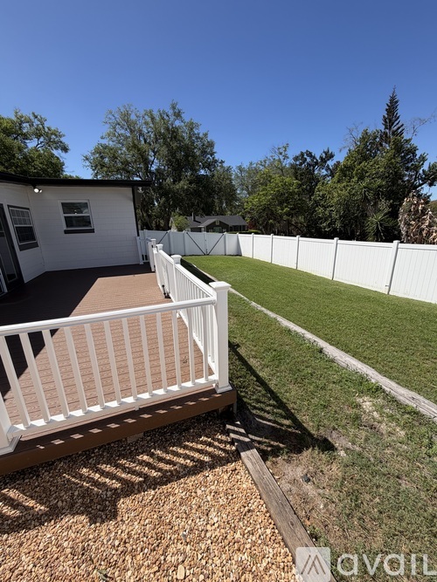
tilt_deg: -17.0
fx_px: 236
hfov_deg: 85.7
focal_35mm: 14
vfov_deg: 102.1
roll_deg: +2.5
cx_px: 218
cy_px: 291
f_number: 2.2
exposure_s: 1/876
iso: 20
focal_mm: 2.22
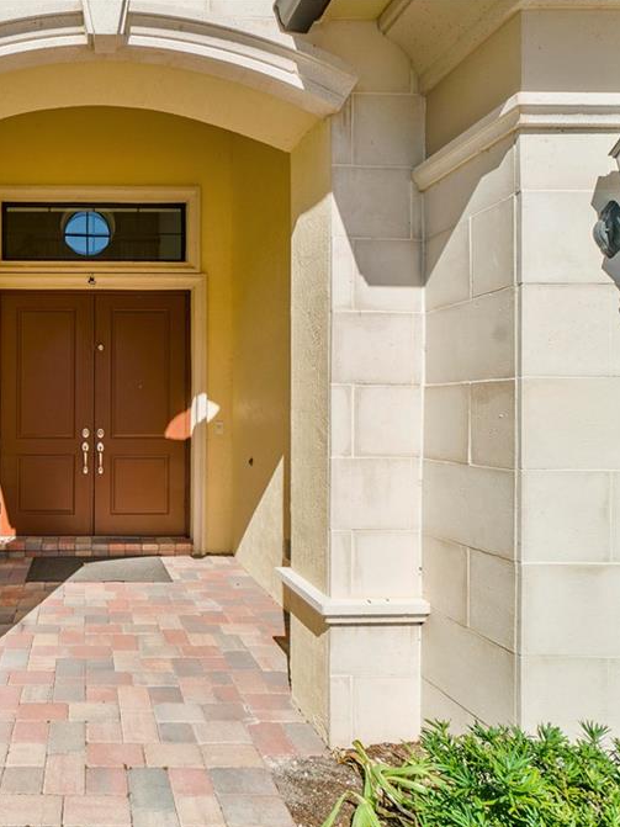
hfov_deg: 55.2
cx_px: 95
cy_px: 415
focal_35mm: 22
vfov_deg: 76.4
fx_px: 526
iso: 100
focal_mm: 10
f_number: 11
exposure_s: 1/400
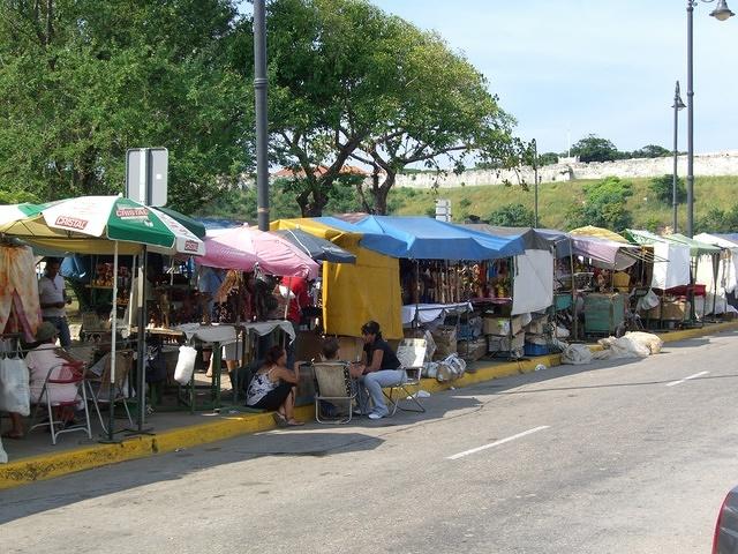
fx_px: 1215
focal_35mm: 57
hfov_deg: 33.8
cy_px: 277
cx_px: 369
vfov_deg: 25.7
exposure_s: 1/250
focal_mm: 11.8
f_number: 5
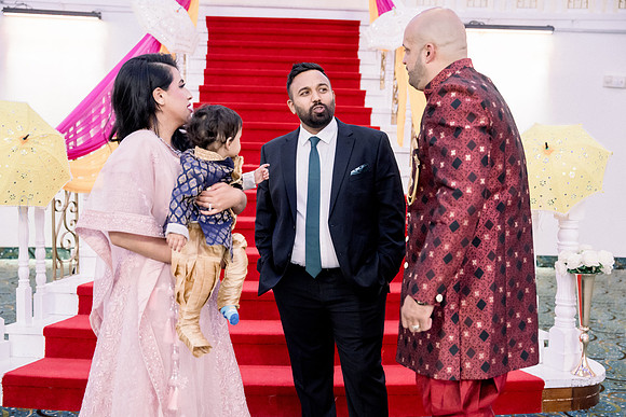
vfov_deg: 32.6
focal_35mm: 41
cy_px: 208
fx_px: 715
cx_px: 313
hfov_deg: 47.3
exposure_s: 1/125
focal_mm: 41
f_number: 2.8
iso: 6400
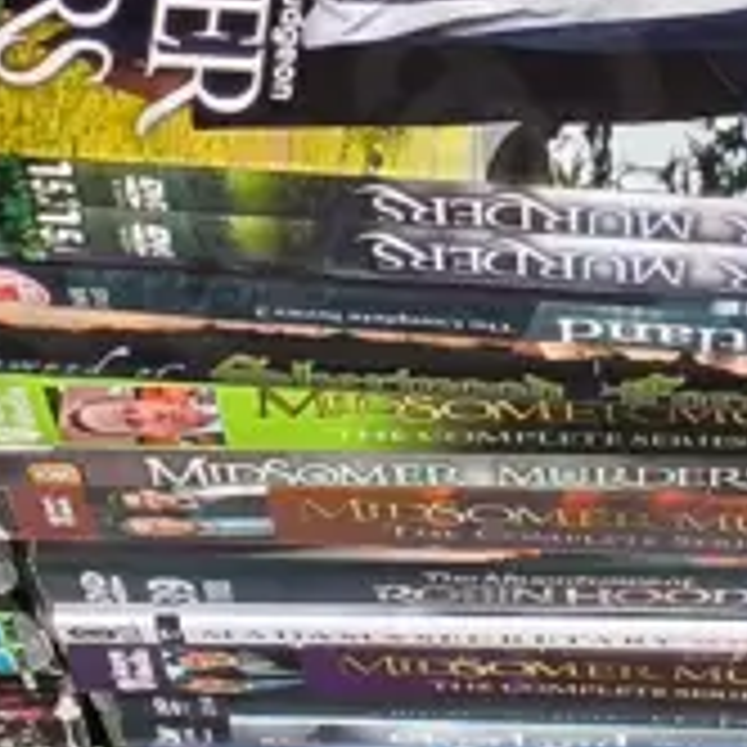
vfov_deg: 11.7
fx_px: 3589
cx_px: 612
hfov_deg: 11.8
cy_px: -36
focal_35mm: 147
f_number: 2
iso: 32
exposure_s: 1/620
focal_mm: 2.87
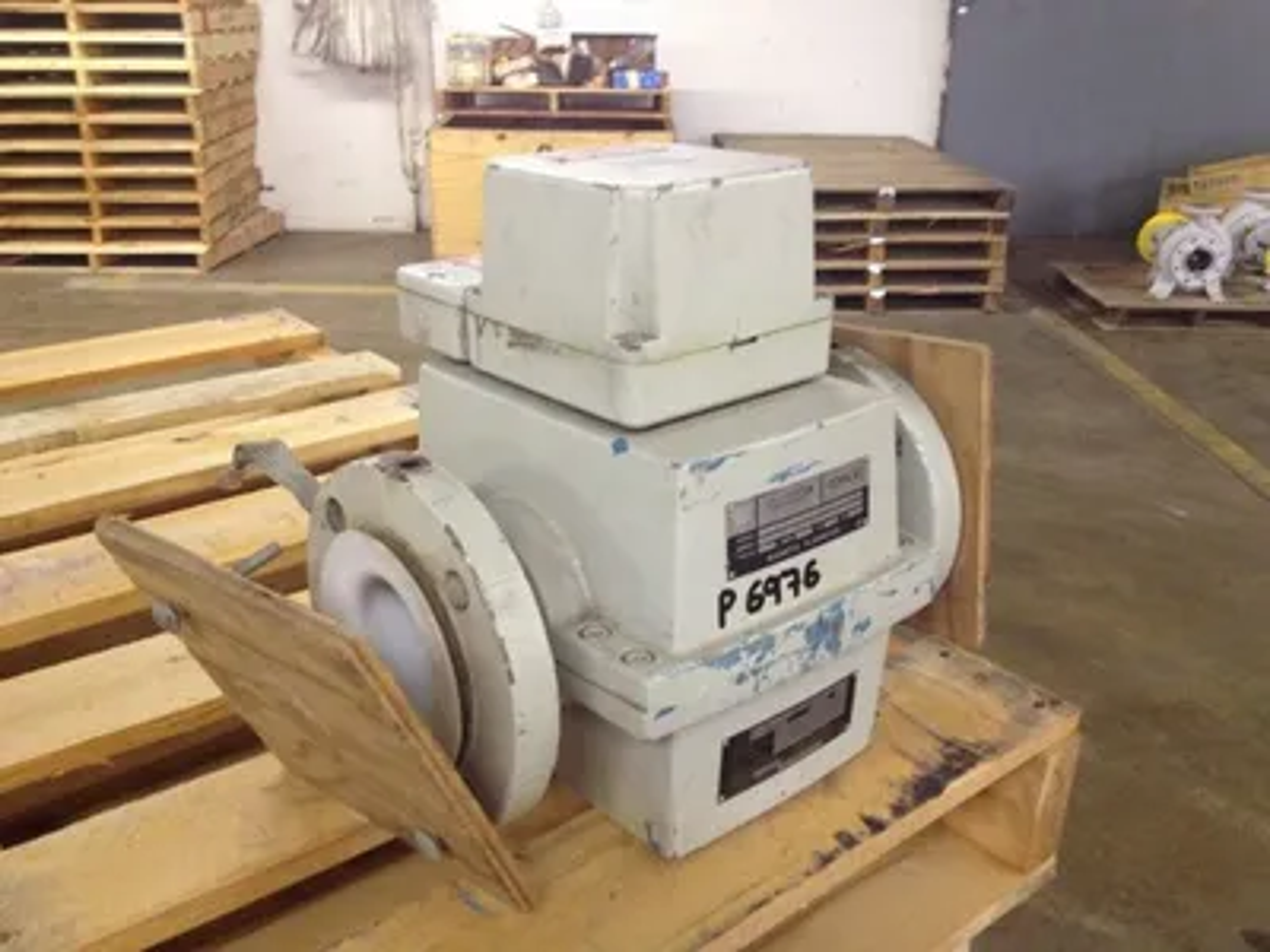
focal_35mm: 35
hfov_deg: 52.6
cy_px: 476
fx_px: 1284
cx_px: 635
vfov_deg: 40.7
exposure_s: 1/20
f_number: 2.4
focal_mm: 4.28
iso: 160
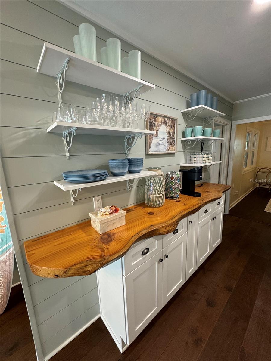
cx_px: 136
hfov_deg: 85.7
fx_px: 146
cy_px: 180
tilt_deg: -12.8
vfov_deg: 102.1
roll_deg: +2.5
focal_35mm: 14
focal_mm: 2.22
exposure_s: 1/60
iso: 160
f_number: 2.2
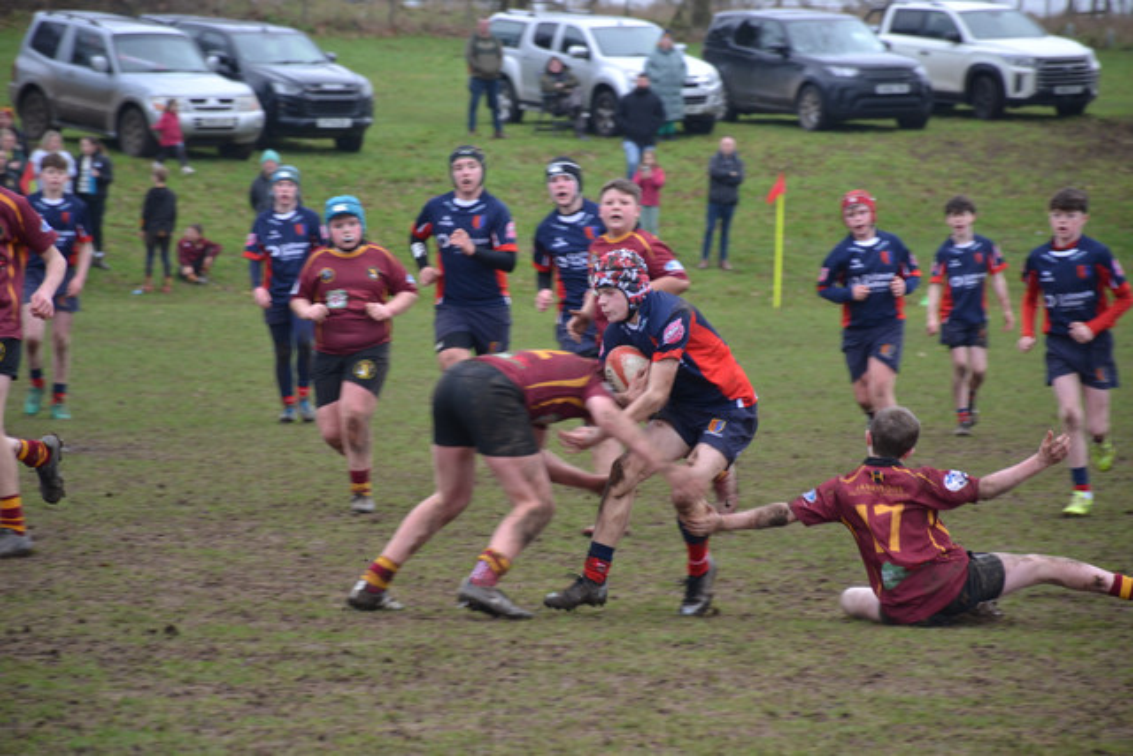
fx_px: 6610
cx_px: 566
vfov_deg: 6.5
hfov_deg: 9.8
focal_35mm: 210
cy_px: 378
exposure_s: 1/250
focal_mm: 140
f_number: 5.6
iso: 400
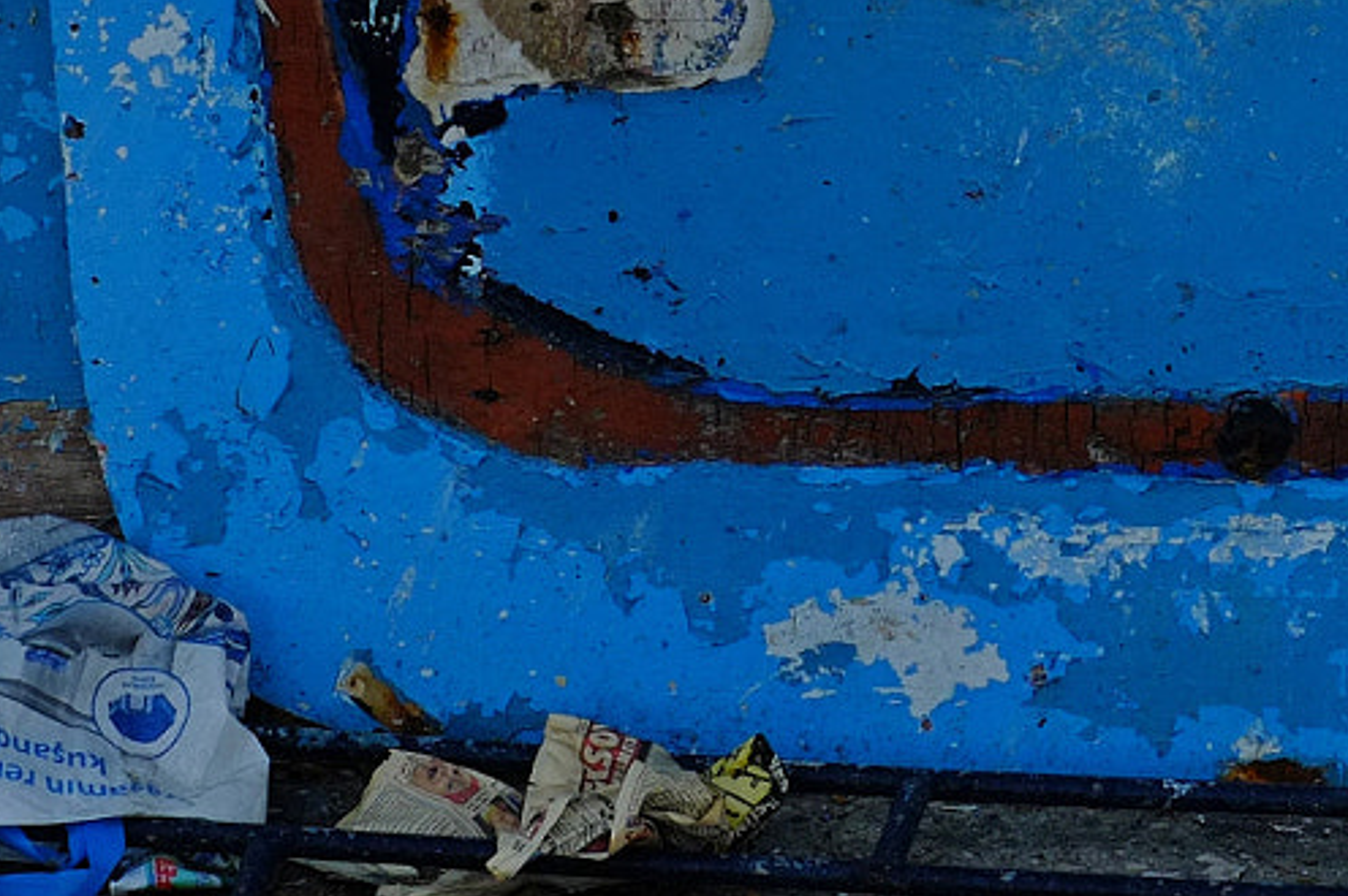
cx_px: 1152
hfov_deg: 12.0
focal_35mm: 171
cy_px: -81
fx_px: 6399
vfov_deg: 8.0
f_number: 5
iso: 400
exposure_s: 1/750
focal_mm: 35
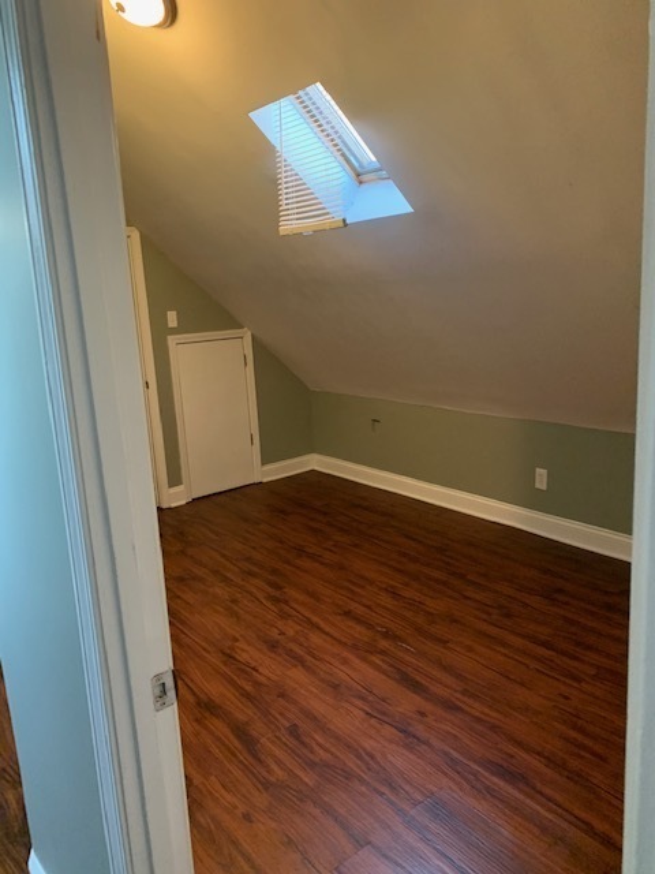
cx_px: 328
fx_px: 656
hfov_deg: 53.1
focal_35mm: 26
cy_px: 437
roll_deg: +2.5
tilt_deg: -11.0
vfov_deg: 67.3
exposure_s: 1/30
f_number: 1.8
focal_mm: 4.25
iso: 500
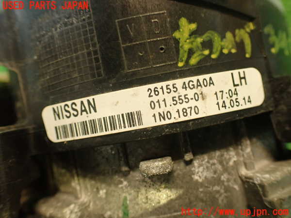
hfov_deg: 56.8
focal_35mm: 32
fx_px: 269
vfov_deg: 44.2
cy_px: 109
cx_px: 146
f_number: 2.4
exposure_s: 1/30
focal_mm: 5.79
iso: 400
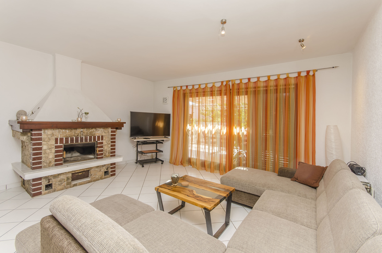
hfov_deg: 100.5
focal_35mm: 15
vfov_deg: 77.1
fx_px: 159
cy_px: 126
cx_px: 191
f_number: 7.1
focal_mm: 10
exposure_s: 1/100
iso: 160
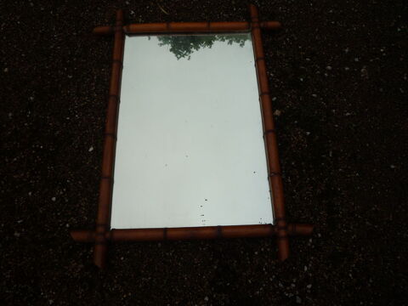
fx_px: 354
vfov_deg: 46.8
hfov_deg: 60.0
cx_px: 204
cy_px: 153
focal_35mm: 30
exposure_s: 1/320
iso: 100
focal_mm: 5.2
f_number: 4
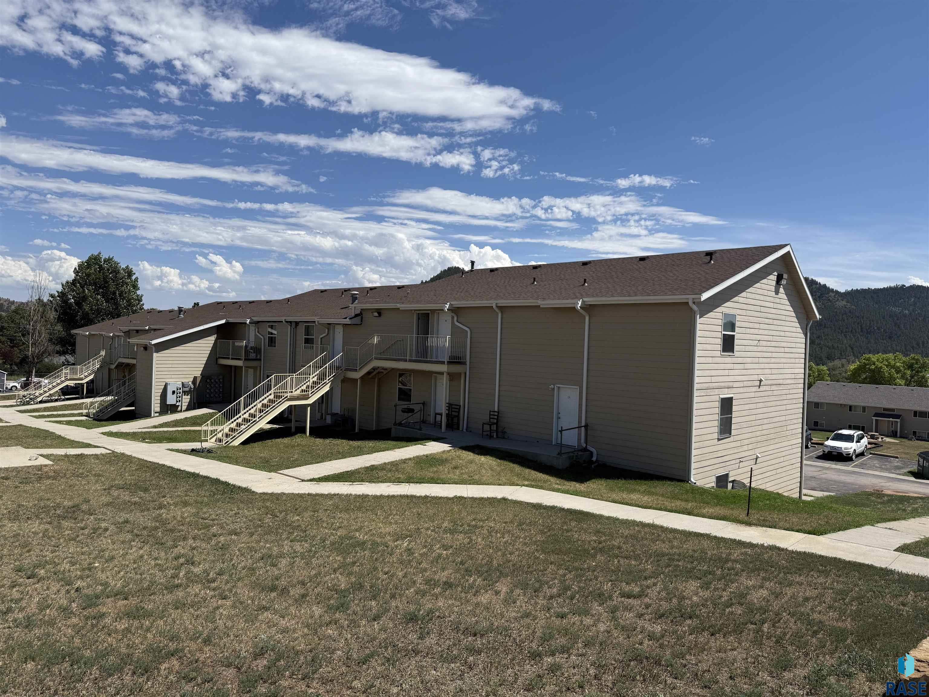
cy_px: 348
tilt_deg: -0.8
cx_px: 464
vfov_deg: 56.8
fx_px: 644
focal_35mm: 24
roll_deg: -2.3
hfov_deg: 71.6
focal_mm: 6.76
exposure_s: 1/7353
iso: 80
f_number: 1.78
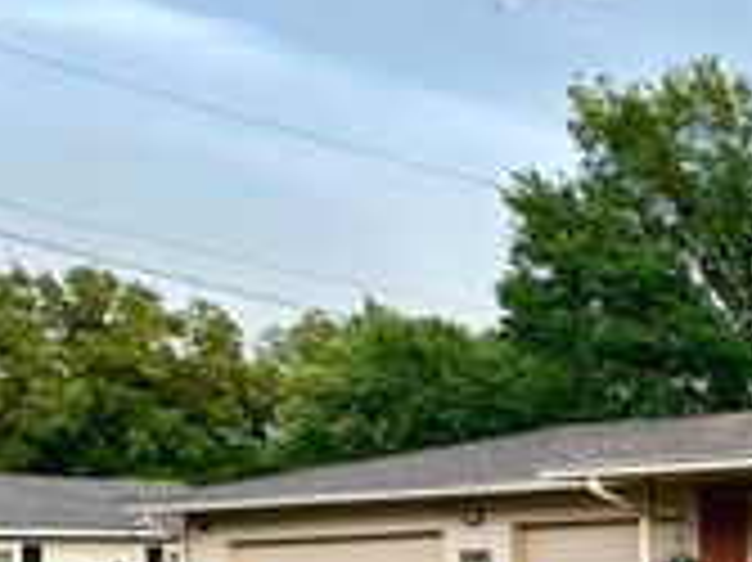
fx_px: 1563
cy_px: 537
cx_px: 1117
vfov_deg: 19.9
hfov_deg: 22.4
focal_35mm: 72
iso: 80
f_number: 1.78
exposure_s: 1/121
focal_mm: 6.86
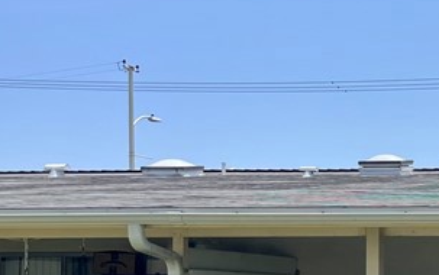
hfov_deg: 18.8
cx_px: 716
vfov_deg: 13.9
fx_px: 1114
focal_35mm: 93
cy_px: 256
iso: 50
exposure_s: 1/4484
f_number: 1.6
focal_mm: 5.1
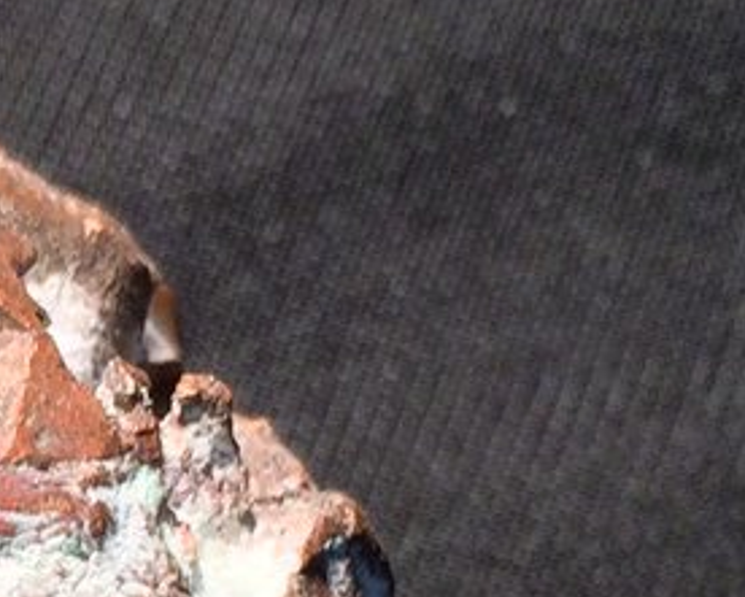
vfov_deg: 9.2
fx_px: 3617
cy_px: 902
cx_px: -588
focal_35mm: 164
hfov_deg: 11.0
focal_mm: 4.15
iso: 64
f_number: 2.2
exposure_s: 1/120
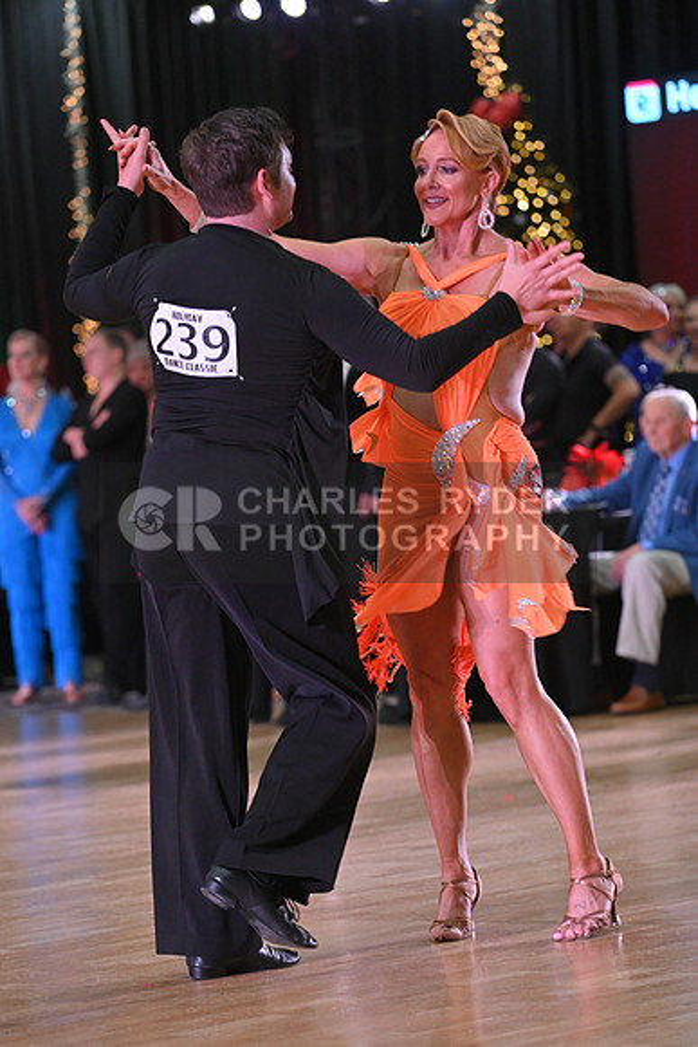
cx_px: 349
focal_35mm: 160
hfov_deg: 8.6
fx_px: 4650
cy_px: 524
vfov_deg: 12.8
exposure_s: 1/320
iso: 2500
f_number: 5
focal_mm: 160
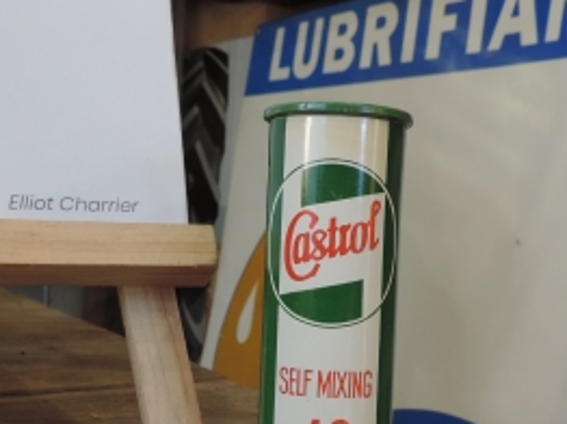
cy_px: 286
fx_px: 900
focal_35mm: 55
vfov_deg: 26.4
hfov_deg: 34.9
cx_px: 314
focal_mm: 4.3
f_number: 3
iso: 220
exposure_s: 1/30
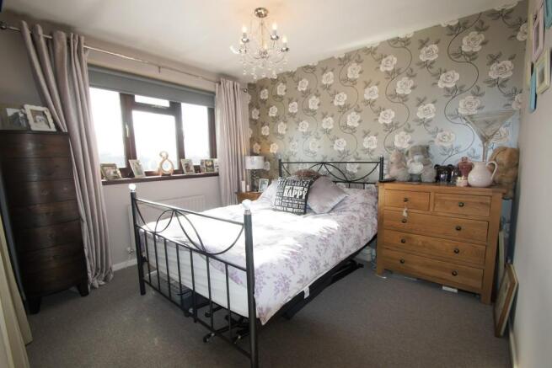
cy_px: 184
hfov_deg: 100.4
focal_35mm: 15
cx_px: 276
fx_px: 230
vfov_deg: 77.4
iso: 200
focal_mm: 10
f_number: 5.6
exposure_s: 1/80
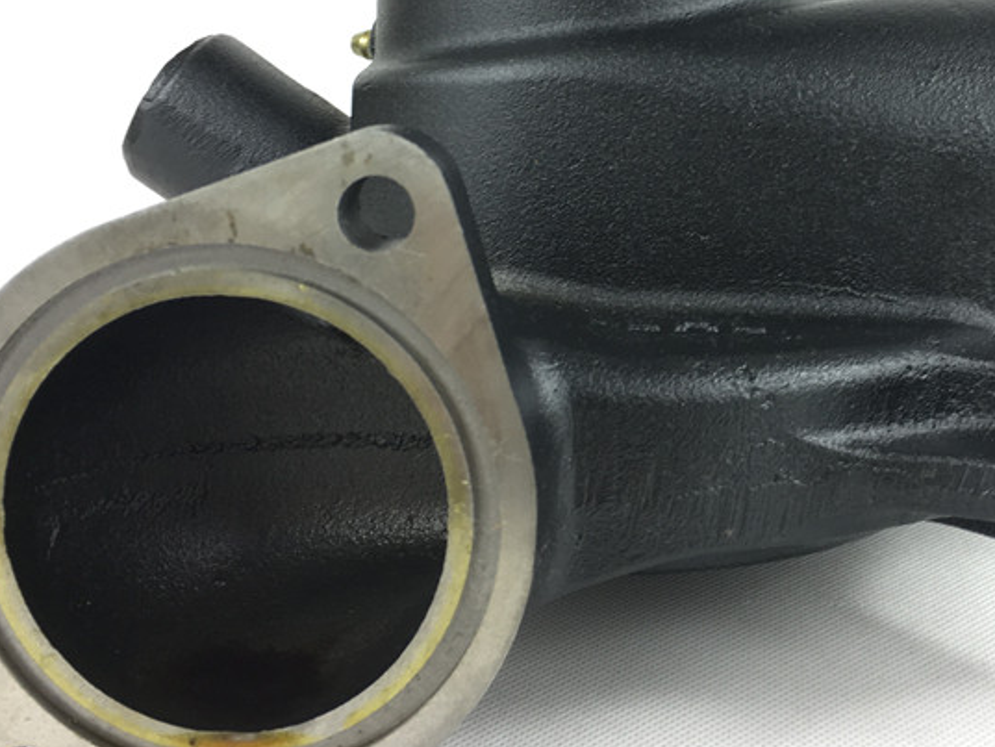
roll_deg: +2.2
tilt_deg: -15.6
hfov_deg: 35.3
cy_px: 202
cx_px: 636
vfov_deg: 26.7
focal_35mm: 54
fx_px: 1553
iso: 25
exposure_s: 1/50
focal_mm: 4.15
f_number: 2.2
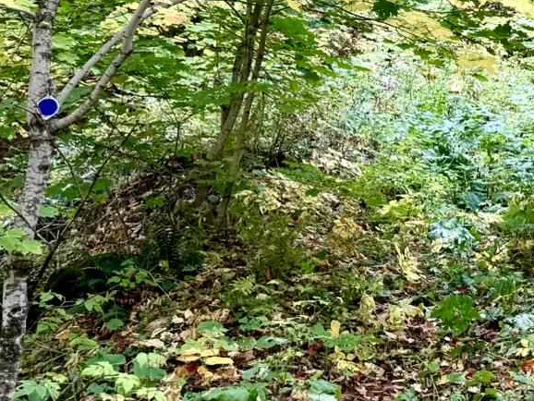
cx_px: 893
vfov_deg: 16.9
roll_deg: +0.0
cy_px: -13
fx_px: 1312
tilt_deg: +10.9
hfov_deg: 18.9
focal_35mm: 85
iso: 64
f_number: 1.78
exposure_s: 1/121
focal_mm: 6.76
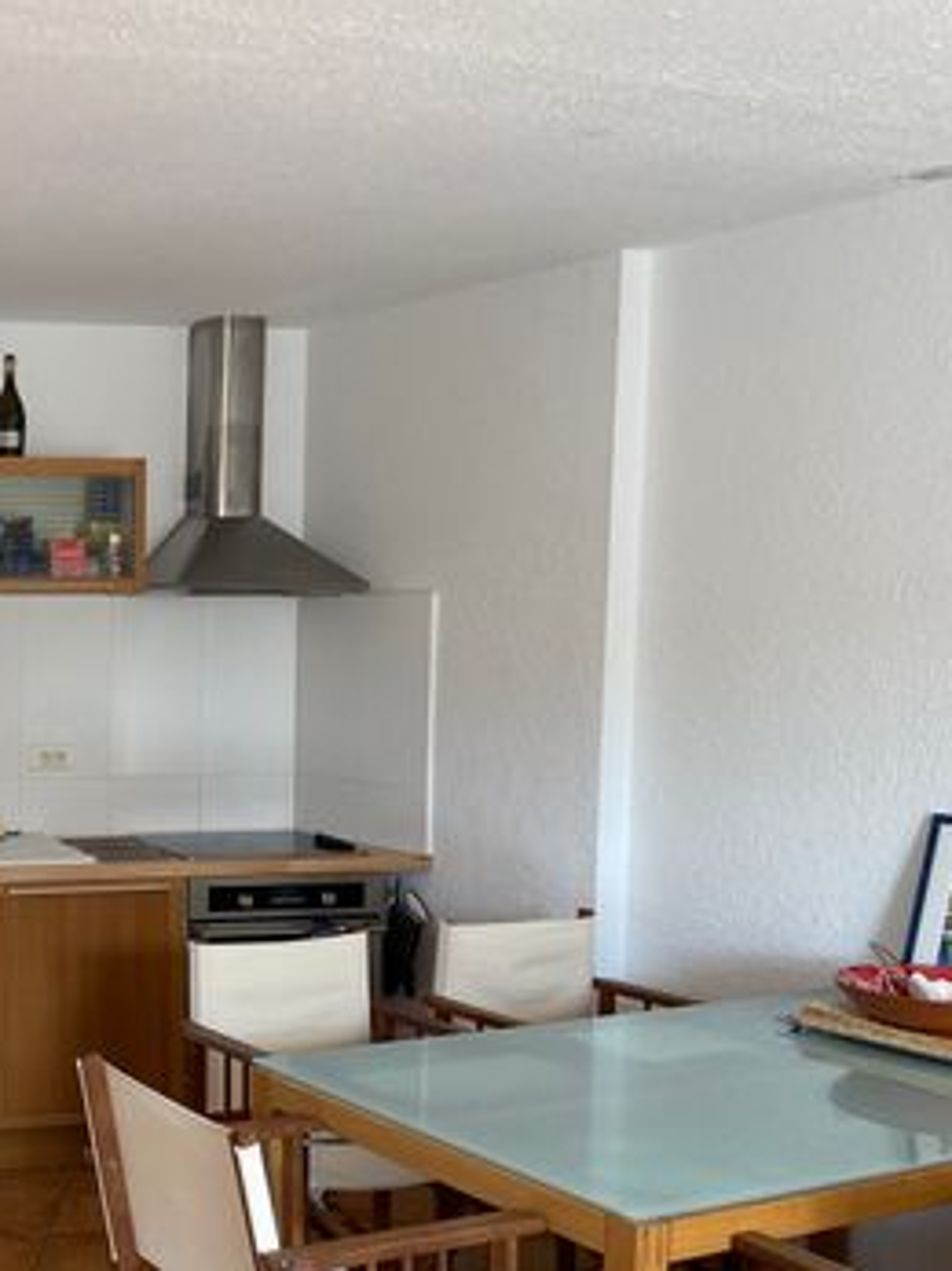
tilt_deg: -4.9
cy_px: 751
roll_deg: +0.0
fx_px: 1651
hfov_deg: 28.9
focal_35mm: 45
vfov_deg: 41.9
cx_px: -114
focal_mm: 4.25
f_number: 1.8
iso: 125
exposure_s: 1/115
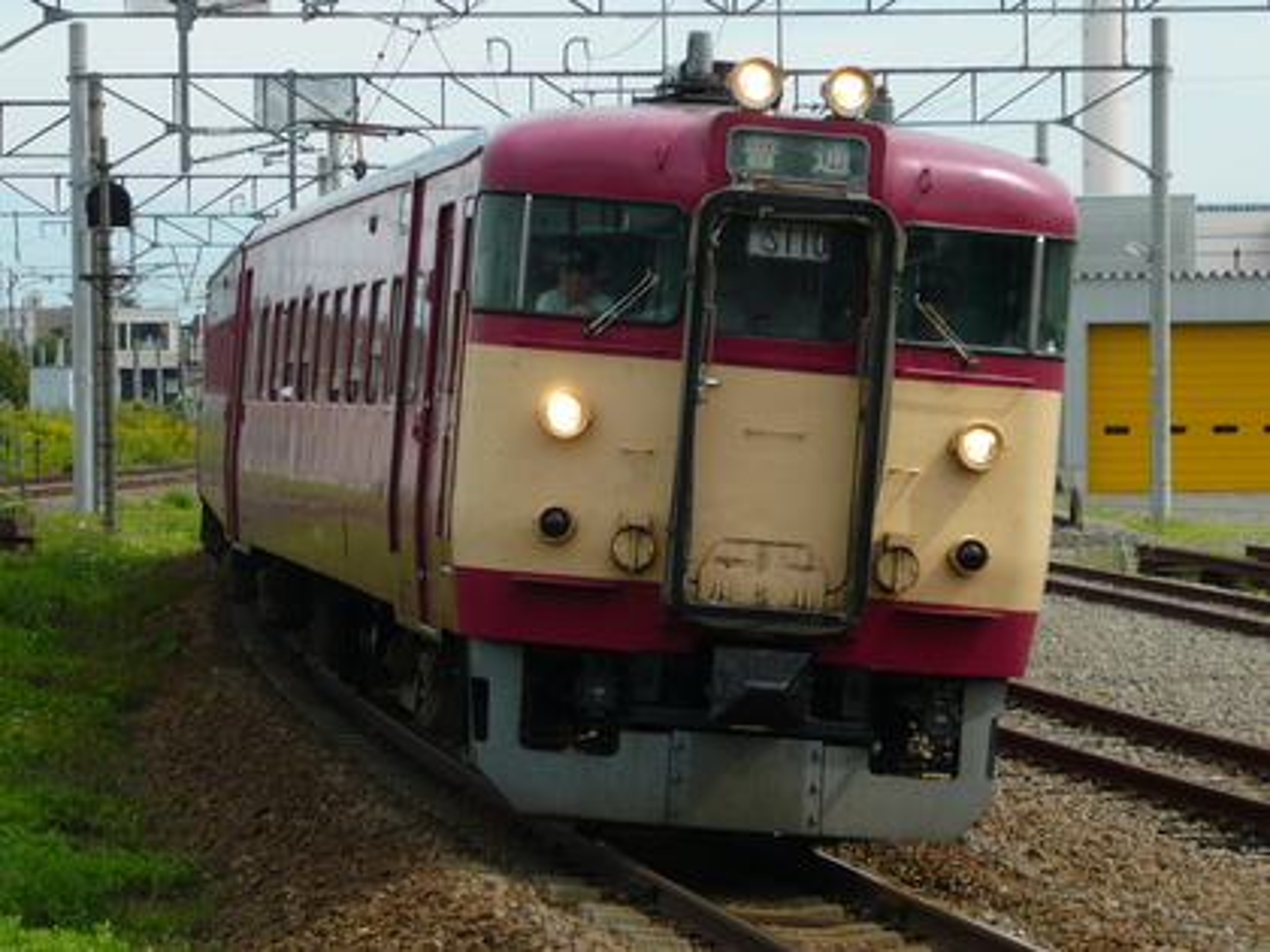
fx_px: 5870
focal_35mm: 160
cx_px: 635
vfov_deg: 9.3
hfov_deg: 12.3
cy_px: 476
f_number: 5.1
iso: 100
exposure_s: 1/400
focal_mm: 16.5
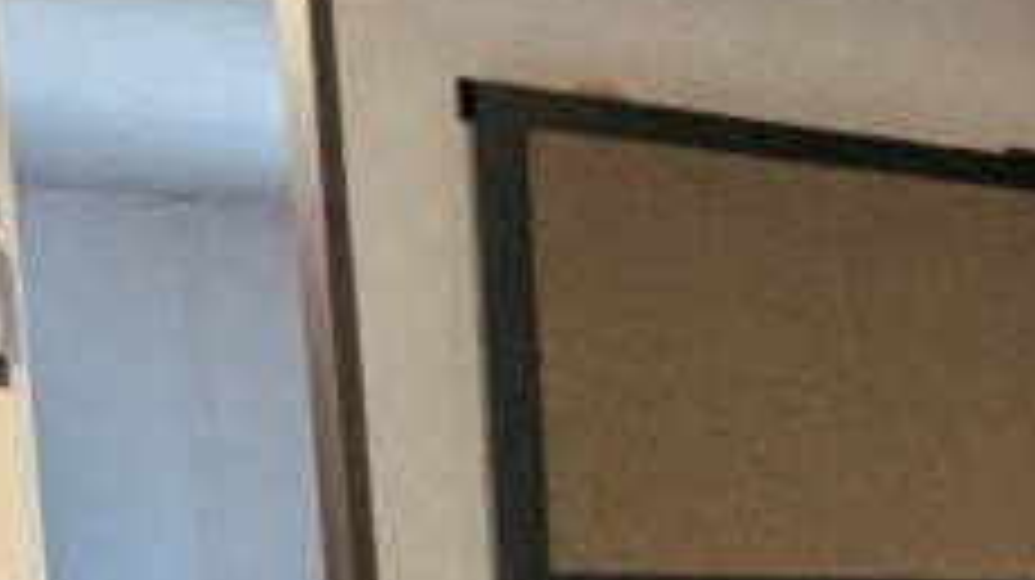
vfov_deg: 10.8
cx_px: 2104
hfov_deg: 15.7
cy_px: 962
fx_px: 2907
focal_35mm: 106
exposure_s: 1/66.2
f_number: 2.2
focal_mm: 2.35
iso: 105
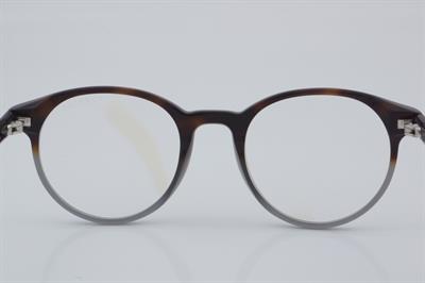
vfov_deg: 16.5
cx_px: 212
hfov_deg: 24.6
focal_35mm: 82
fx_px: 973
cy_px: 142
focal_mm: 55
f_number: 32
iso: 100
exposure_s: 1/4
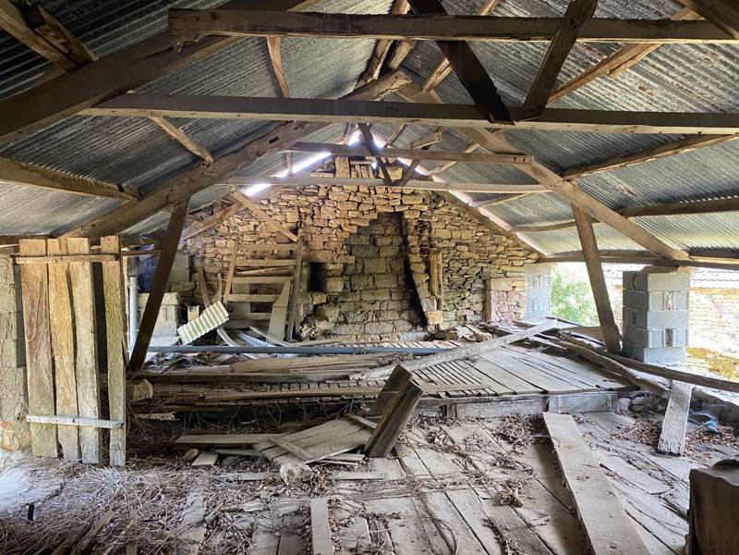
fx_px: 555
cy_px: 278
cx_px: 370
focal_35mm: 26
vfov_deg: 53.1
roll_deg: +0.8
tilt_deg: -2.2
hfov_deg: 67.3
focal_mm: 4.25
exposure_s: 1/60
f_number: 1.8
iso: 125
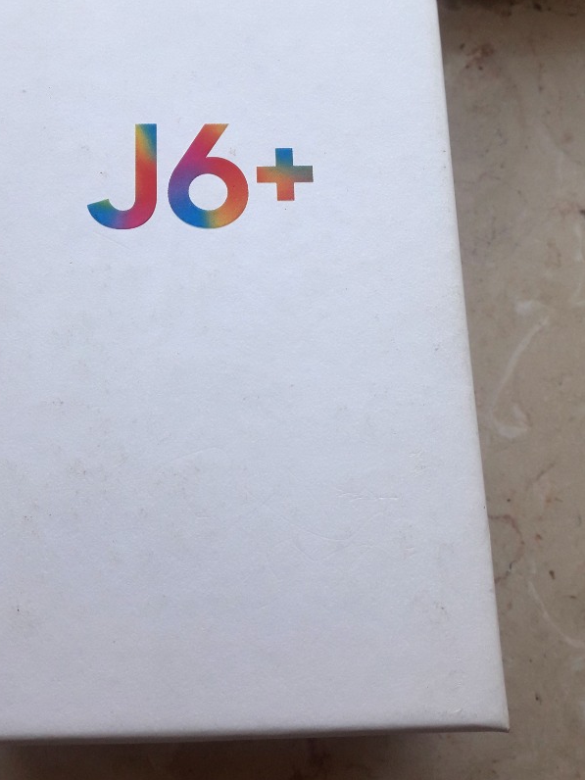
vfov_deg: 48.5
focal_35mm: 38
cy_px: 292
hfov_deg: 37.6
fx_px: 856
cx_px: 231
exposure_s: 1/234
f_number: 1.9
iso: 40
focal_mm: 3.7
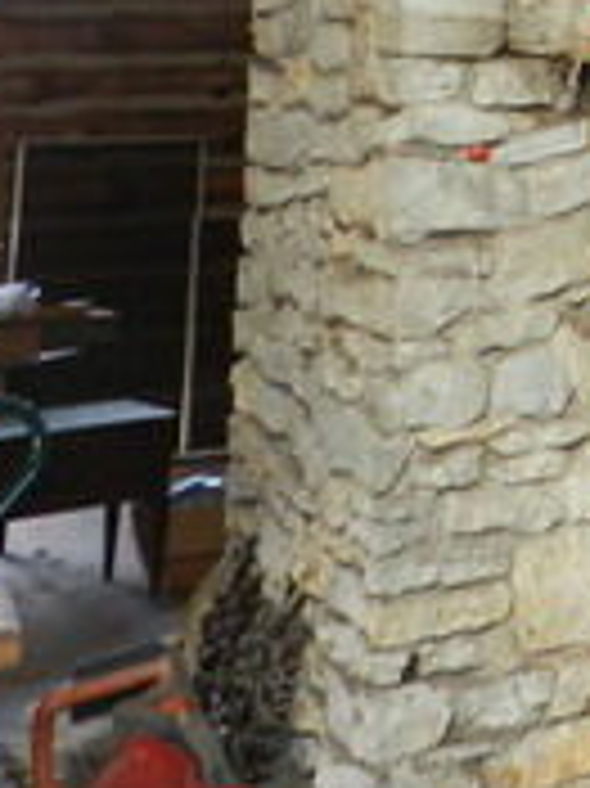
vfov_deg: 21.2
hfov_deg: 14.7
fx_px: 1911
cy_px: -230
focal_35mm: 84
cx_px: 1157
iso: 200
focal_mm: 4
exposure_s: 1/30
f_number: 3.4
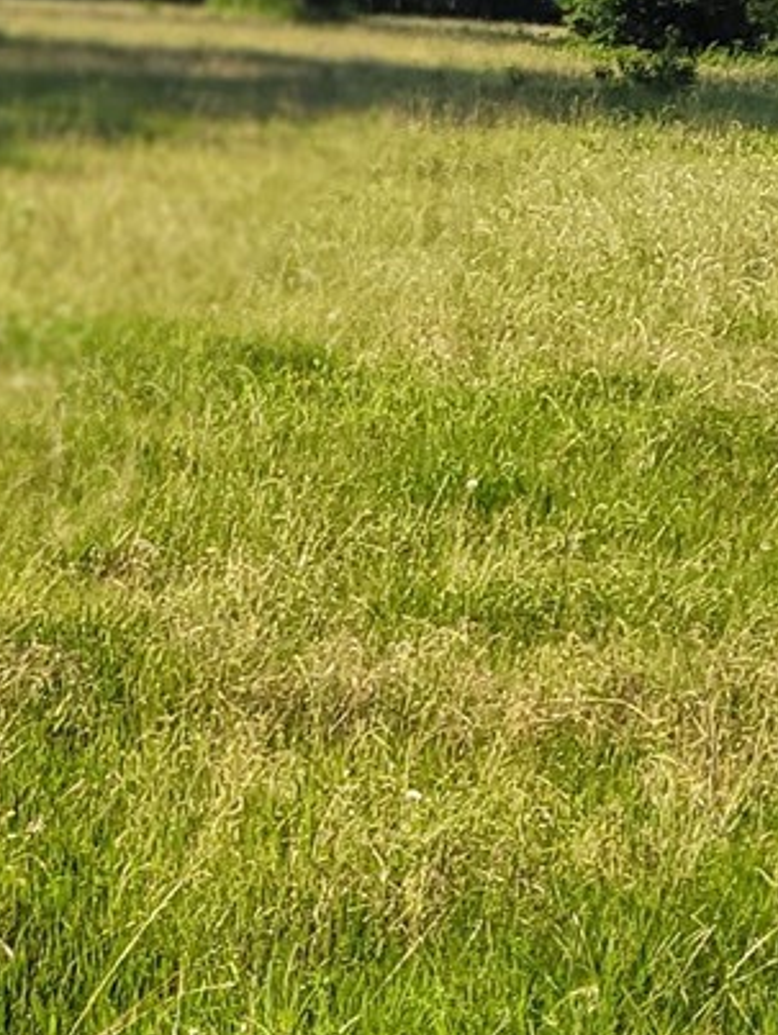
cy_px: 591
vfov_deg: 14.9
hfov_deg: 11.2
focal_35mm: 132
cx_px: 205
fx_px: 3949
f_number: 1.8
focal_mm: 4.25
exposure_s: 1/1962
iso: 50
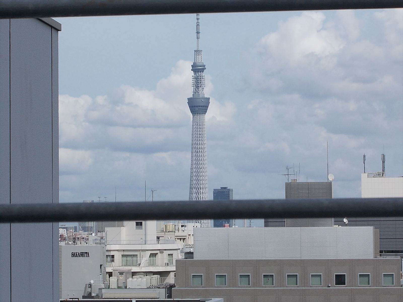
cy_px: 151
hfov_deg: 14.1
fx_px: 1630
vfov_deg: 10.6
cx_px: 202
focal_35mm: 140
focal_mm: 20
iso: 100
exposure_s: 1/500
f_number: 6.8
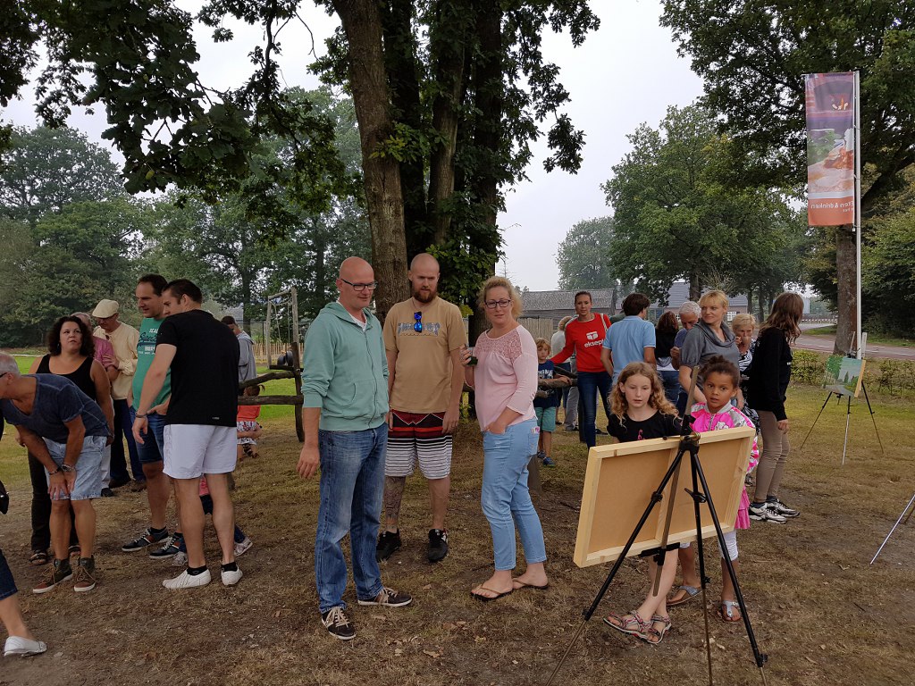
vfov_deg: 53.1
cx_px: 458
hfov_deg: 67.3
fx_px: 687
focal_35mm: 26
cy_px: 343
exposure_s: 1/594
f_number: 1.7
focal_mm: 4.2
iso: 40
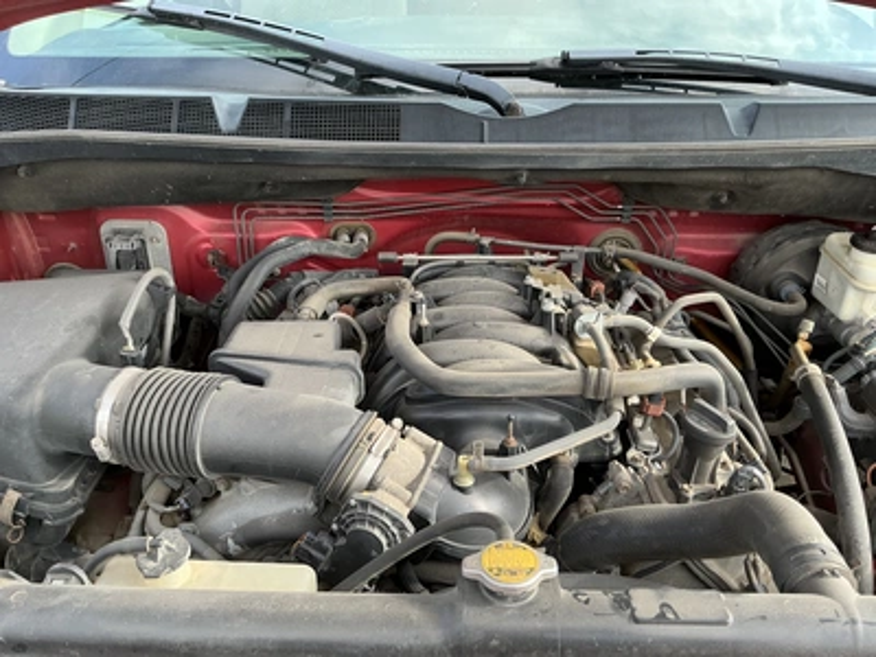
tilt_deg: -30.9
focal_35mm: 28
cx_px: 438
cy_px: 328
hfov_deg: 63.4
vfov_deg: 49.7
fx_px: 709
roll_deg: -0.5
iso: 20
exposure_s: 1/122
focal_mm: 3
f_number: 1.8
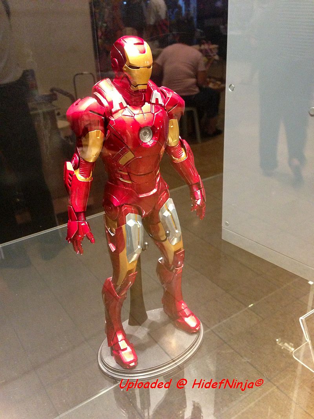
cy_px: 210
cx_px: 157
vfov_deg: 55.4
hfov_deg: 42.9
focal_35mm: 33
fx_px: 399
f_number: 2.4
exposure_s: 1/15
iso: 400
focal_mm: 4.13
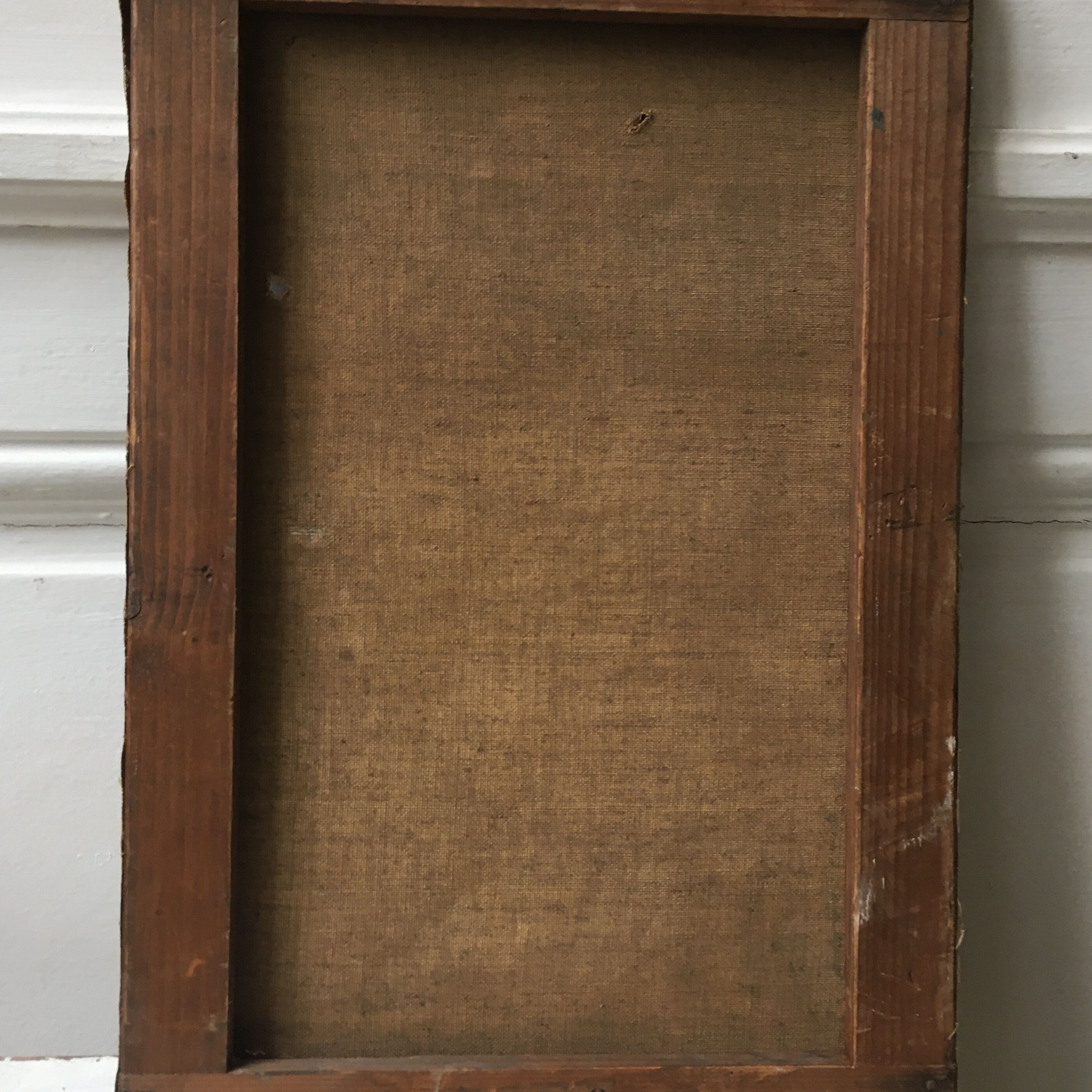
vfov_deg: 44.9
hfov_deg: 44.9
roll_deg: +0.7
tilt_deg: -18.9
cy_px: 495
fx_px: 1321
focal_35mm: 37
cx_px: 578
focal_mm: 4.15
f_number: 2.2
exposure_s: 1/33
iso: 100
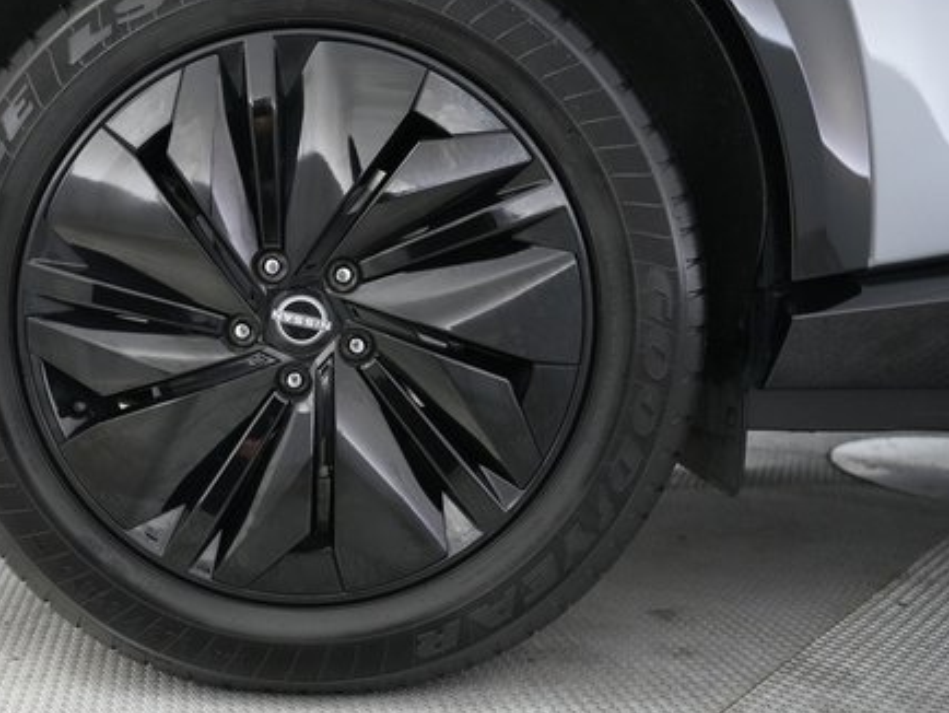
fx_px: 933
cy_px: 330
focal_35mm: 34
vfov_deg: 41.8
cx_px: 284
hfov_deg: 52.4
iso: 6400
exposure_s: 1/160
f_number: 2.8
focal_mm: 24
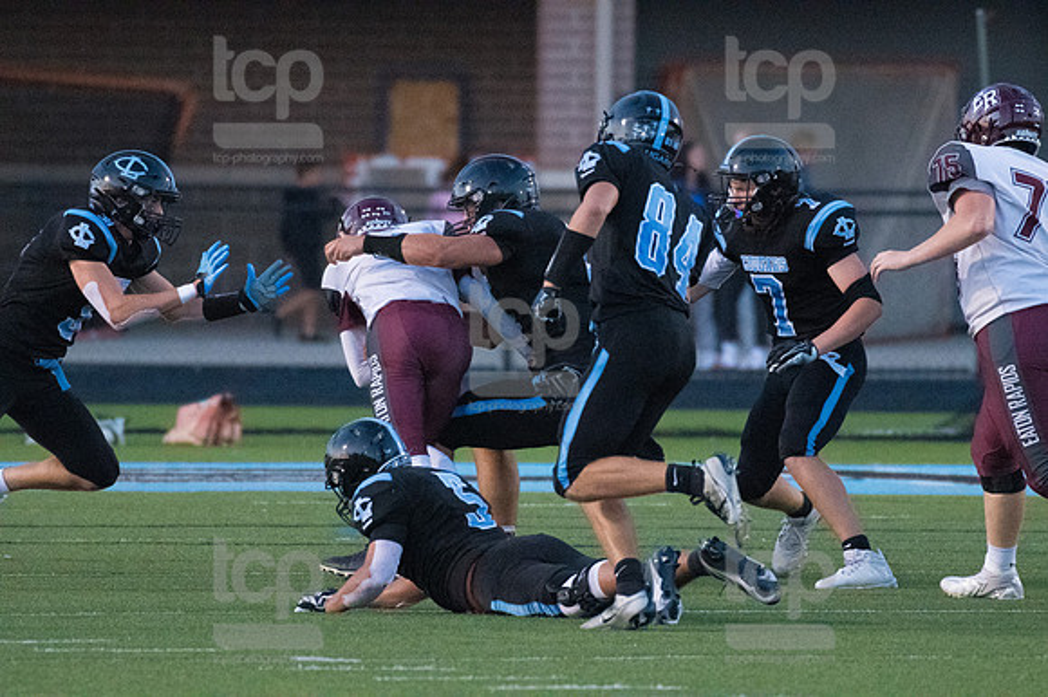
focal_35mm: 630
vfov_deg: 2.2
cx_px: 524
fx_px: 18329
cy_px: 348
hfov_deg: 3.3
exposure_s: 1/2000
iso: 6400
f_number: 5.6
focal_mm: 420
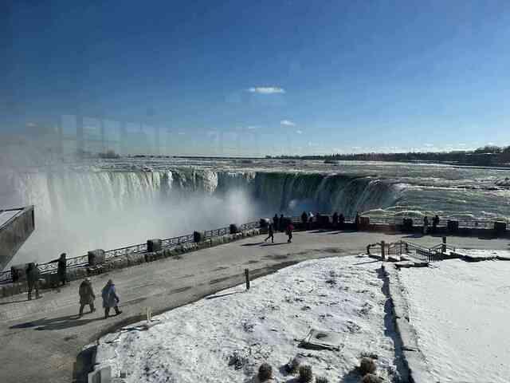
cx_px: 255
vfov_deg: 56.8
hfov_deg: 71.6
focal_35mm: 24
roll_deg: -1.1
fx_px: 354
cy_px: 192
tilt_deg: -6.6
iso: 80
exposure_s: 1/9709
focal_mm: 6.86
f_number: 1.78
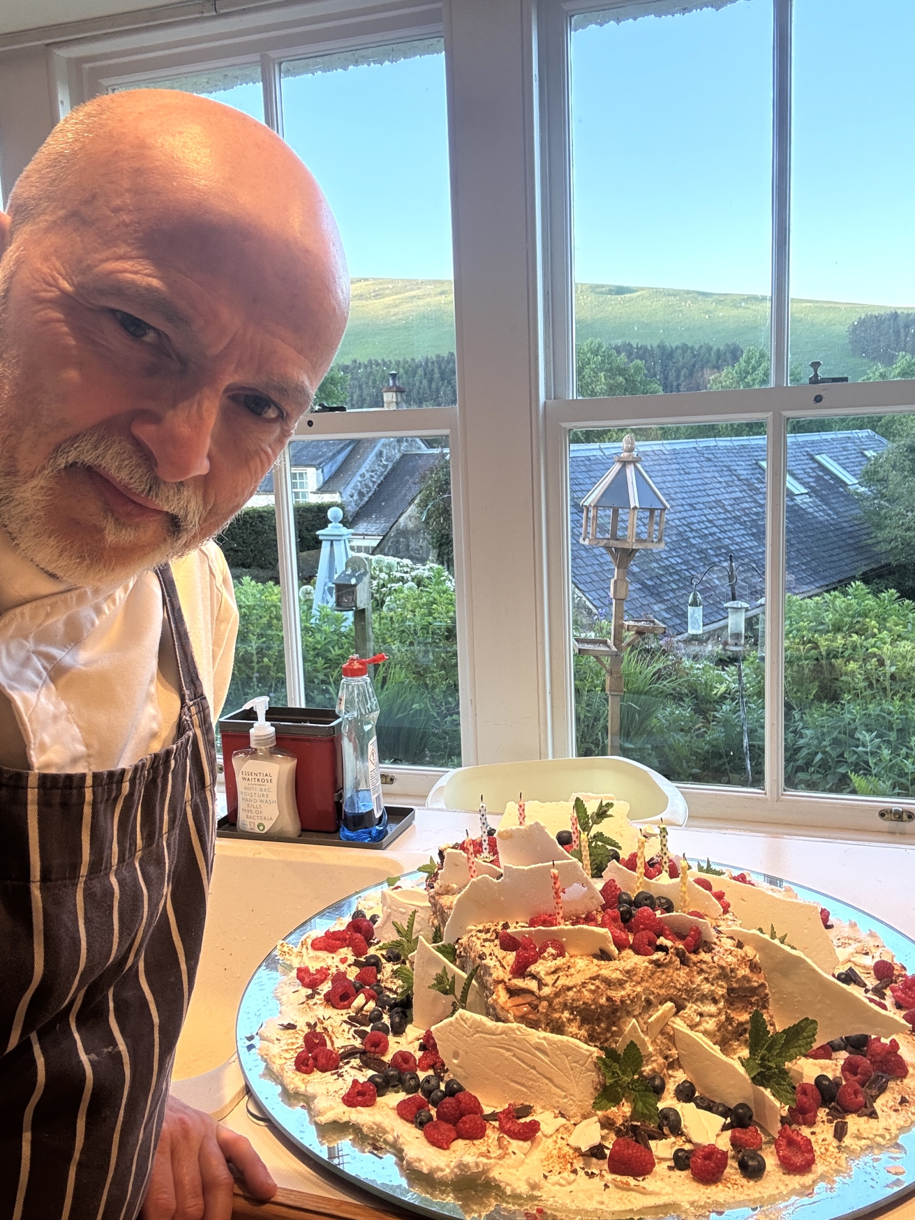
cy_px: 610
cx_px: 458
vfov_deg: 60.0
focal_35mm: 30
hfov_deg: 46.8
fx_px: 1057
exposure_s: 1/50
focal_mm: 2.69
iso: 64
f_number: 1.9
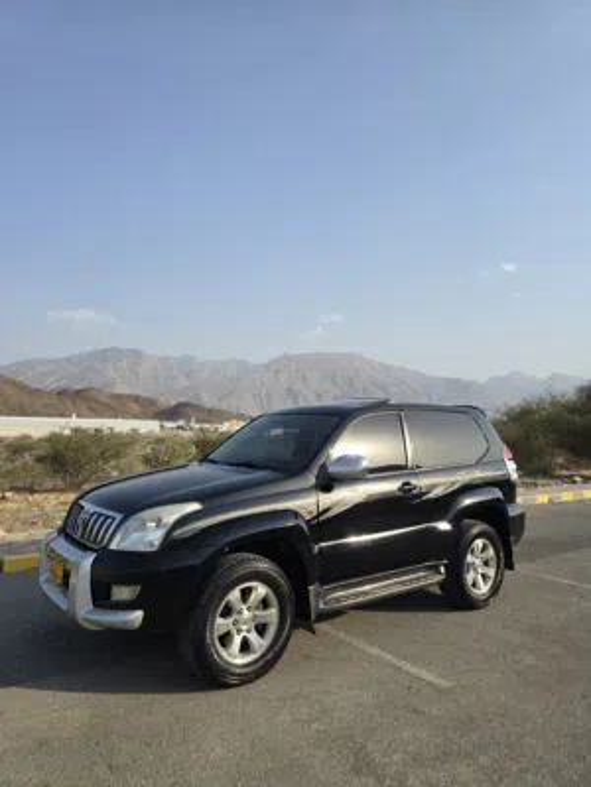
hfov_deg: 58.9
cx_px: 296
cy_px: 394
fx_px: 524
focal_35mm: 23
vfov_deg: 73.9
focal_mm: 6.3
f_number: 1.7
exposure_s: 1/633
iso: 12
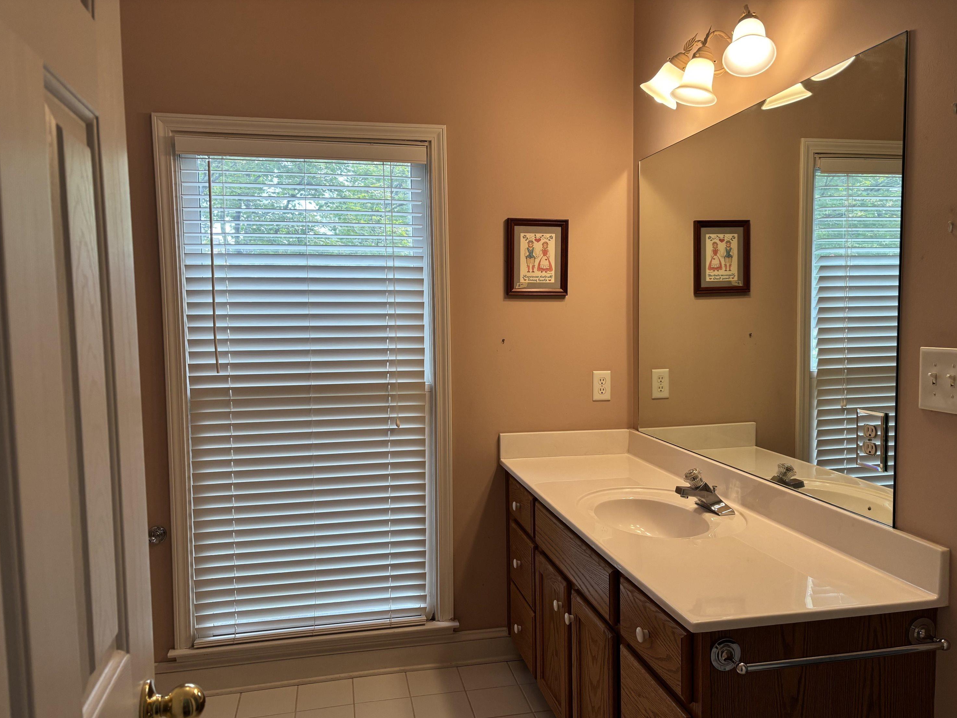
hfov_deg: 65.3
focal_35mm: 27
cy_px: 370
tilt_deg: -3.8
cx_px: 482
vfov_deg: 51.4
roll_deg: +1.1
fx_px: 747
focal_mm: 5.96
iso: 80
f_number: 1.6
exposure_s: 1/120
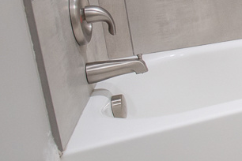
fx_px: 444
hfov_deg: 16.4
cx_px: 550
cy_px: -46
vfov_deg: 19.1
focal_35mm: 66
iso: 1000
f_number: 3.5
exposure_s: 1/250
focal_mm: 14
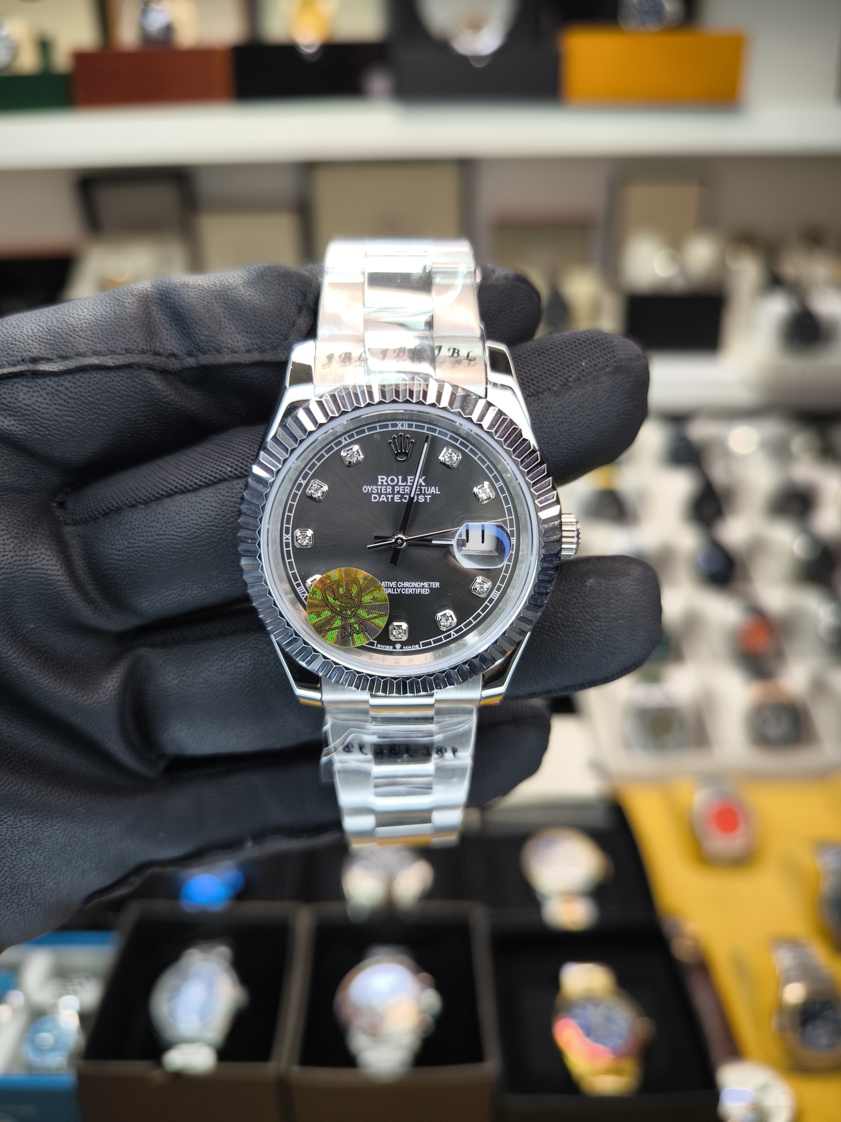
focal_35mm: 24
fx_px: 777
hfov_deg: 56.8
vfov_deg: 71.6
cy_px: 561
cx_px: 420
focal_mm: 6.92
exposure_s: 1/115
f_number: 1.9
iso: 50
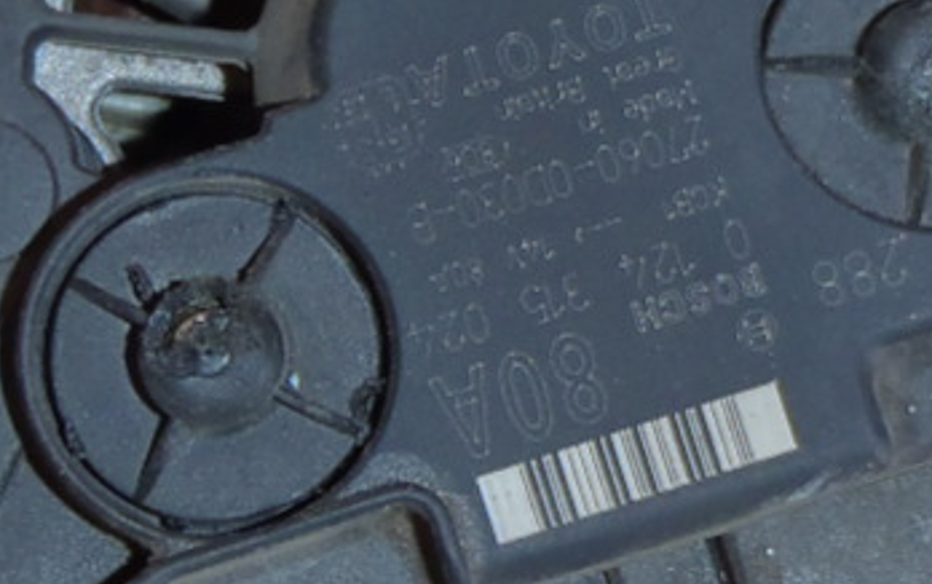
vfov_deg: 8.9
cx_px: 364
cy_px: 249
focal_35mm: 148
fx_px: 3762
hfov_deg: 14.1
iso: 100
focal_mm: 6.83
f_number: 4.6
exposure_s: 1/40
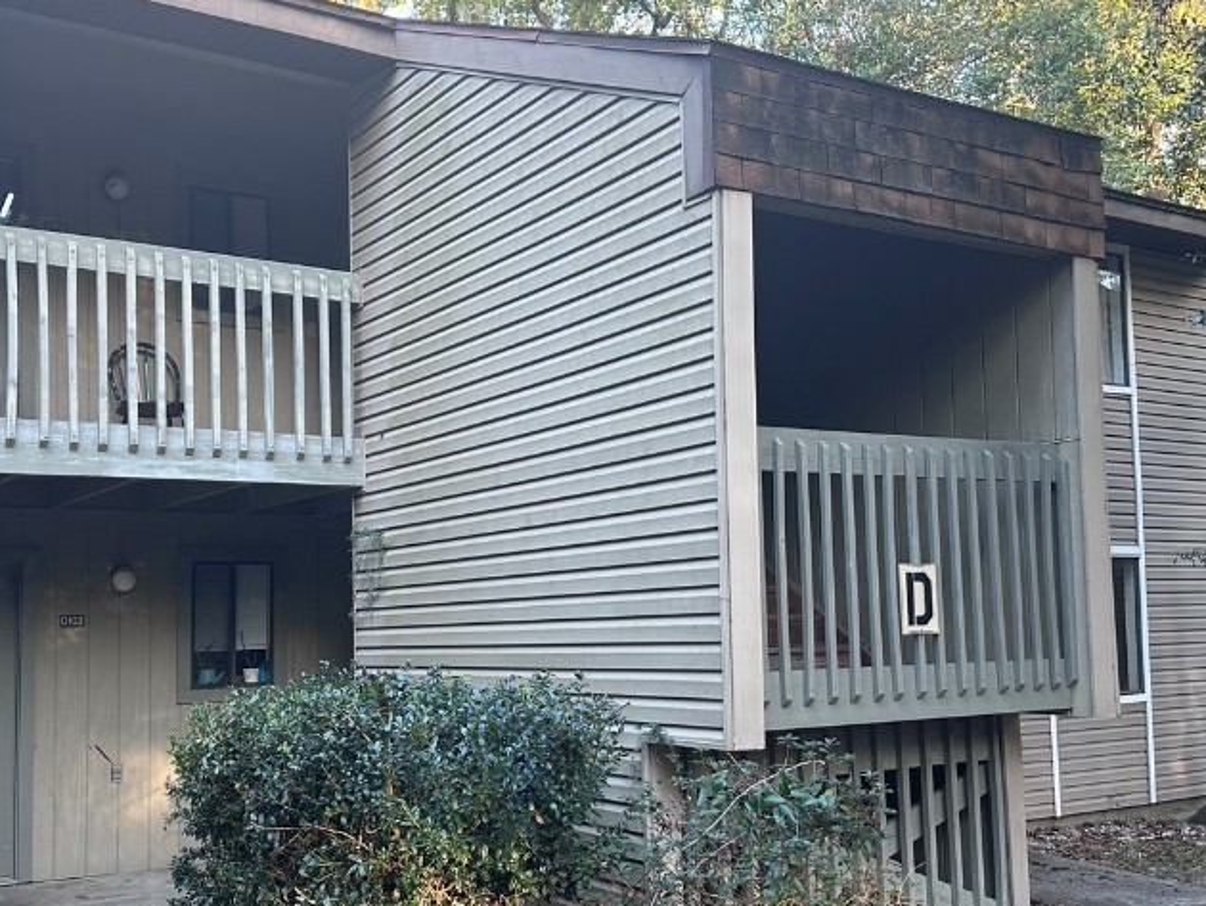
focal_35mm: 39
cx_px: 565
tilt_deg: +3.9
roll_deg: +1.2
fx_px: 1359
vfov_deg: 36.8
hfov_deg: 47.8
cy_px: 521
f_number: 1.78
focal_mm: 6.86
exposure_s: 1/121
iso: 125
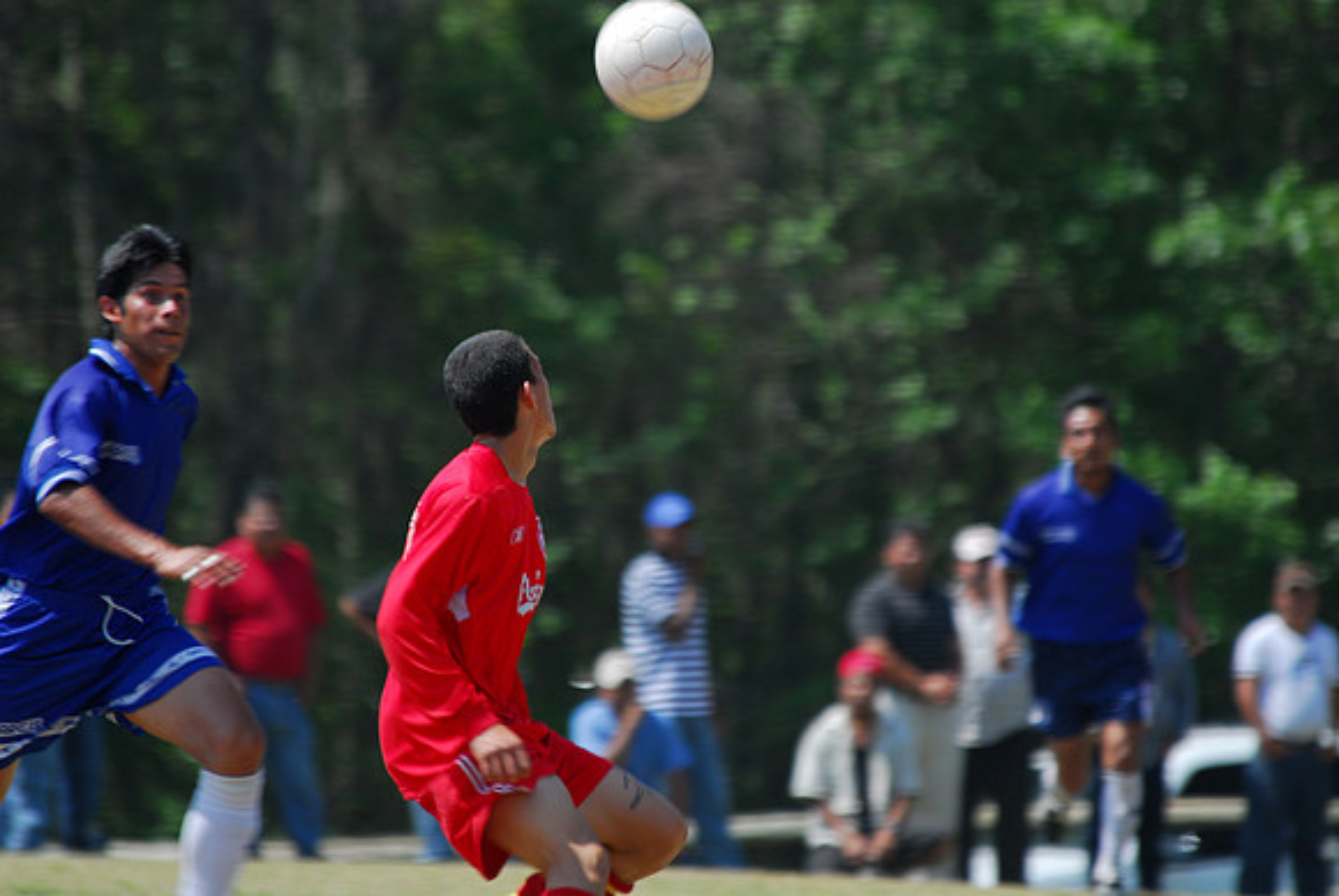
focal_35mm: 600
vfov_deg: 2.3
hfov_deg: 3.4
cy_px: 448
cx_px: 670
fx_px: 22339
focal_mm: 400
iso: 125
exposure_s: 1/125
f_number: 5.6
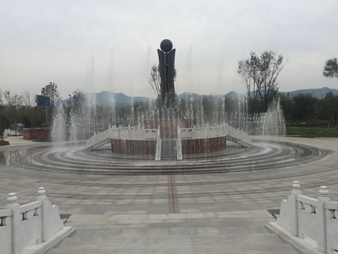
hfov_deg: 61.6
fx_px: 283
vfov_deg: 48.3
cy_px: 127
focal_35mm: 29
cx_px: 169
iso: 32
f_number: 2.2
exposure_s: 1/1464
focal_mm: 4.15
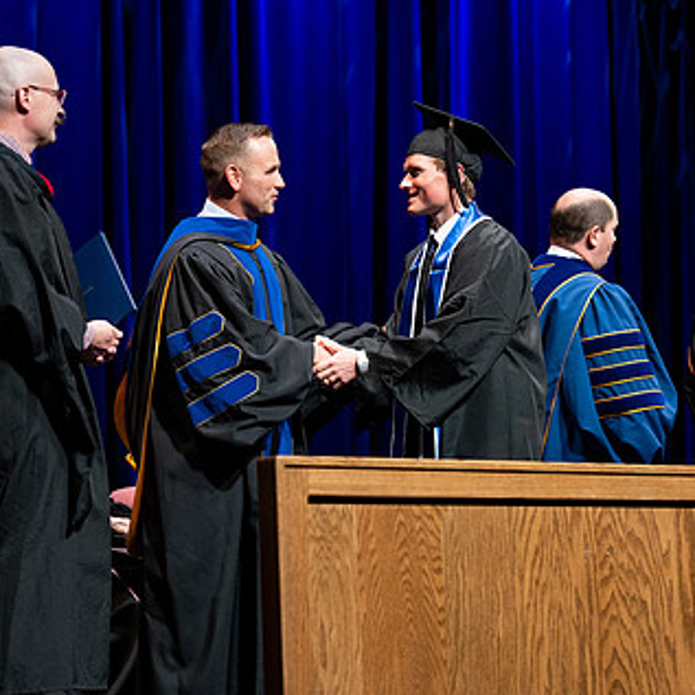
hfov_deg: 16.0
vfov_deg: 16.0
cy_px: 420
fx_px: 2476
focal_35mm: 109
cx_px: 314
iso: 640
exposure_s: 1/250
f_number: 2.8
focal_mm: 70
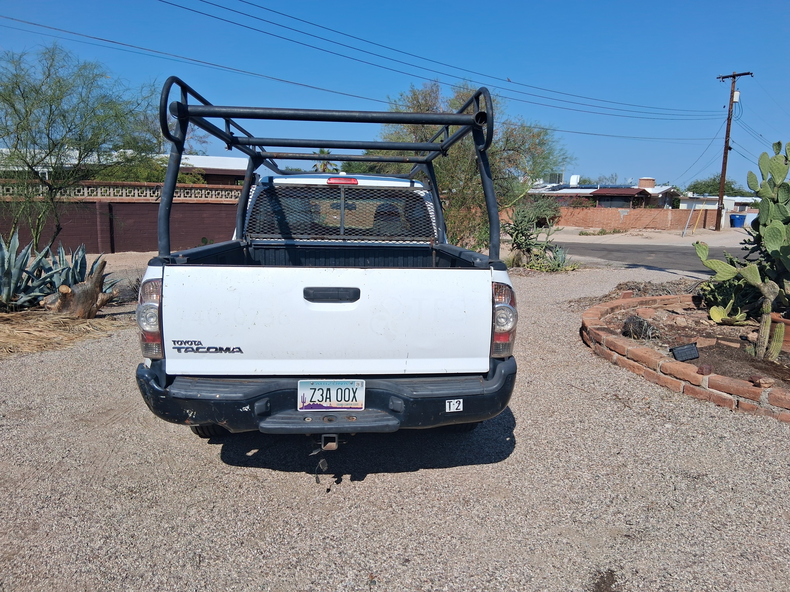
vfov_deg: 53.1
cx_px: 395
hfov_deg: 67.3
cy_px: 296
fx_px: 593
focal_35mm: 26
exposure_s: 1/1129
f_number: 1.8
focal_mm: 3.98
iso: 25
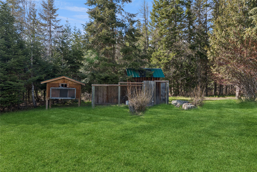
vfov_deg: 51.3
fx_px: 178
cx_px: 128
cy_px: 86
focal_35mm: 25
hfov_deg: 71.5
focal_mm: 17
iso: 200
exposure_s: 1/250
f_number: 6.3
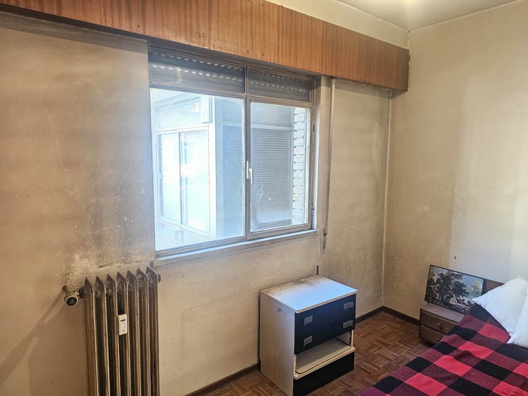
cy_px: 198
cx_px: 264
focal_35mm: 23
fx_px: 351
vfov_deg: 58.9
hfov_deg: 73.9
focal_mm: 6.3
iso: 1000
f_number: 1.7
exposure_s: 1/100
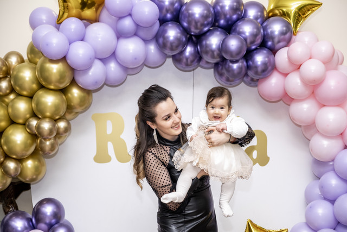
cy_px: 116
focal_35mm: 75
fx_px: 723
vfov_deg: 18.2
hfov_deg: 27.0
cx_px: 174
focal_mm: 50
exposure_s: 1/160
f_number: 2.8
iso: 1250
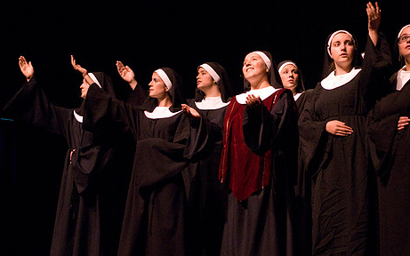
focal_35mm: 87
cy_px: 90
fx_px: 968
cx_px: 241
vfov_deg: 15.1
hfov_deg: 23.9
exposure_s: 1/30
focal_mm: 45
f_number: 5.6
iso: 1600
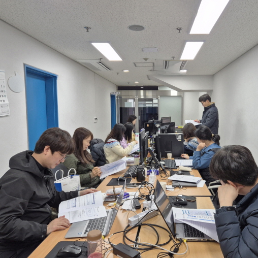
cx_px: 168
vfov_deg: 57.3
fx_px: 236
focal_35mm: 28
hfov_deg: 56.3
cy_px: 131
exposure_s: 1/120
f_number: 1.8
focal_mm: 5.4
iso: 64
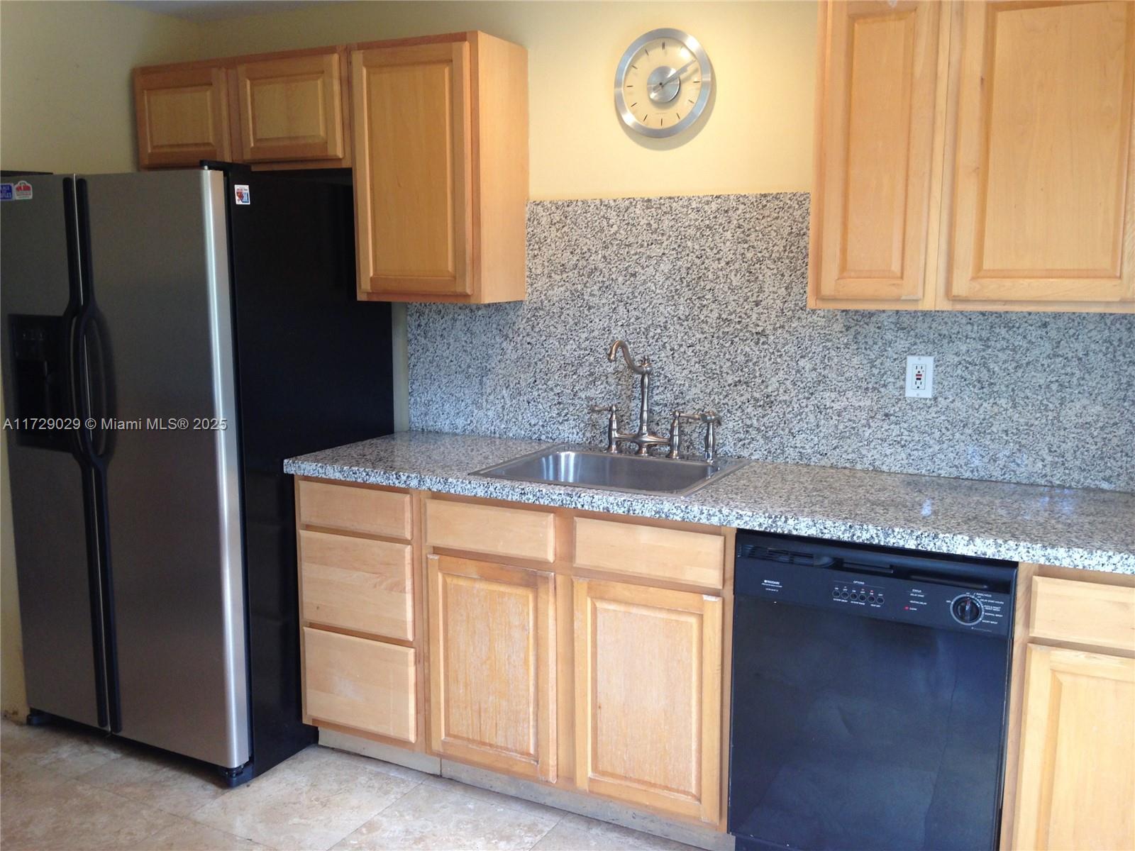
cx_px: 568
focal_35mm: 33
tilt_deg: -8.5
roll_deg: -0.1
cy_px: 426
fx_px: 1082
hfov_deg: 55.4
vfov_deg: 42.9
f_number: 2.4
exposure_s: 1/20
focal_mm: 4.12
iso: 64
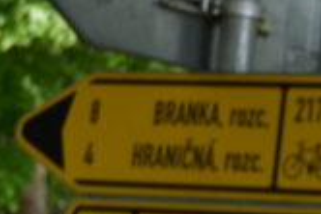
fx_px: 2704
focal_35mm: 303
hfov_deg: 6.2
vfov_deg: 4.5
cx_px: 1019
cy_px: 166
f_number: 5.6
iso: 125
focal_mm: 28
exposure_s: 1/125
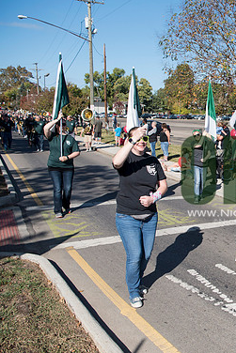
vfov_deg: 51.9
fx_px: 363
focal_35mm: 37
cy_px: 180
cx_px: 252
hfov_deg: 32.2
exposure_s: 1/1600
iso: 250
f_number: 4.5
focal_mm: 24
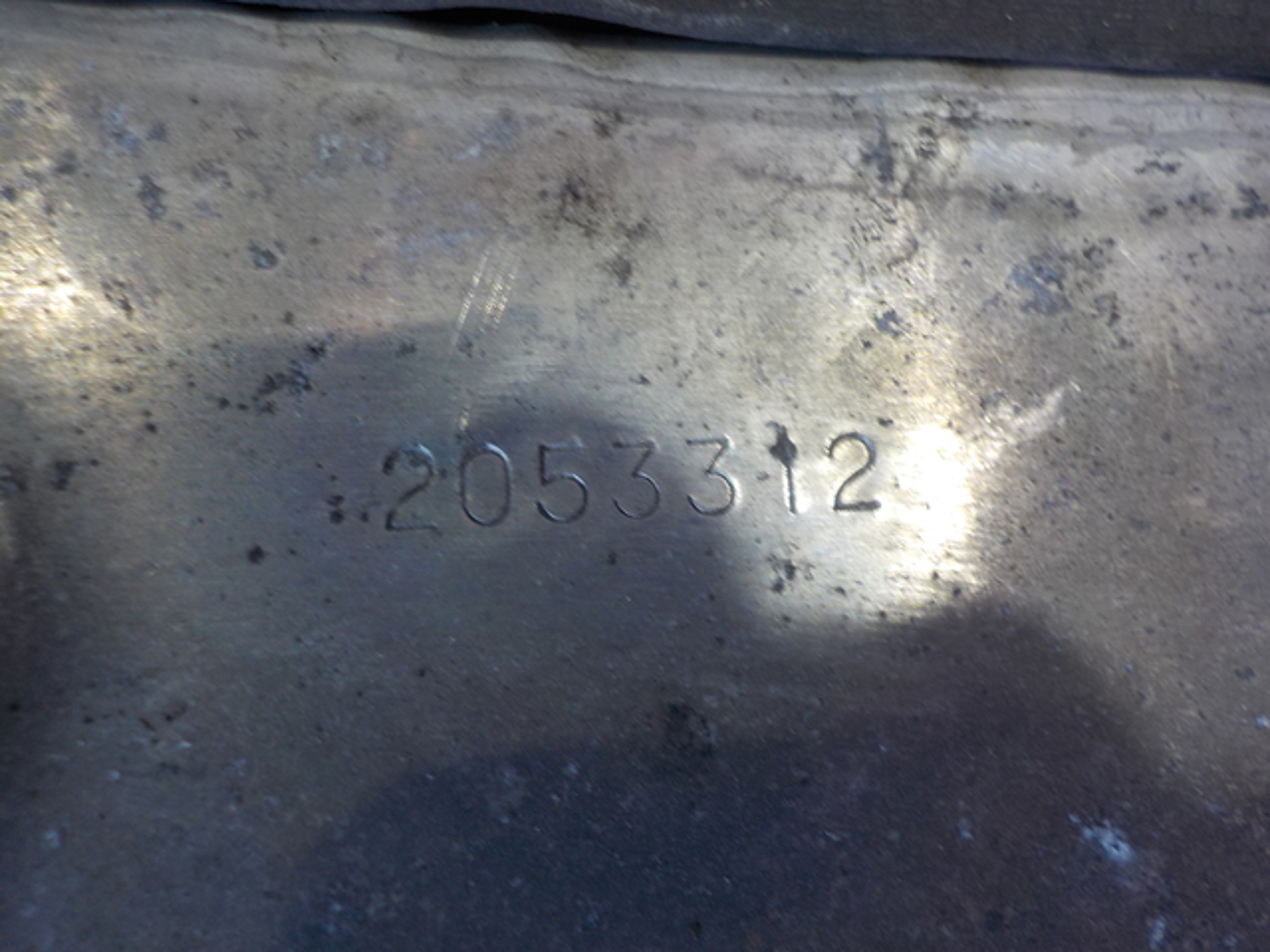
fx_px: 1101
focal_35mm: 30
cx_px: 635
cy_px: 476
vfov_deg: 46.8
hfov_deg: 60.0
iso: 125
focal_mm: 4.1
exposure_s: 1/40
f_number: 3.3
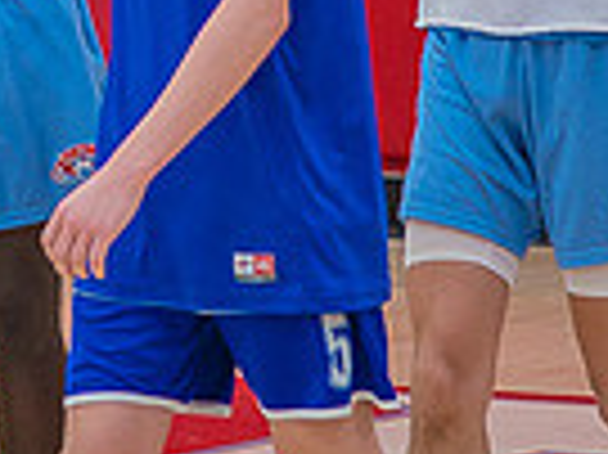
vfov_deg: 1.6
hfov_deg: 2.1
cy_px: -238
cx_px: 131
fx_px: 16531
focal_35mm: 942
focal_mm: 220
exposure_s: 1/250
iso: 1000
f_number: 5.3
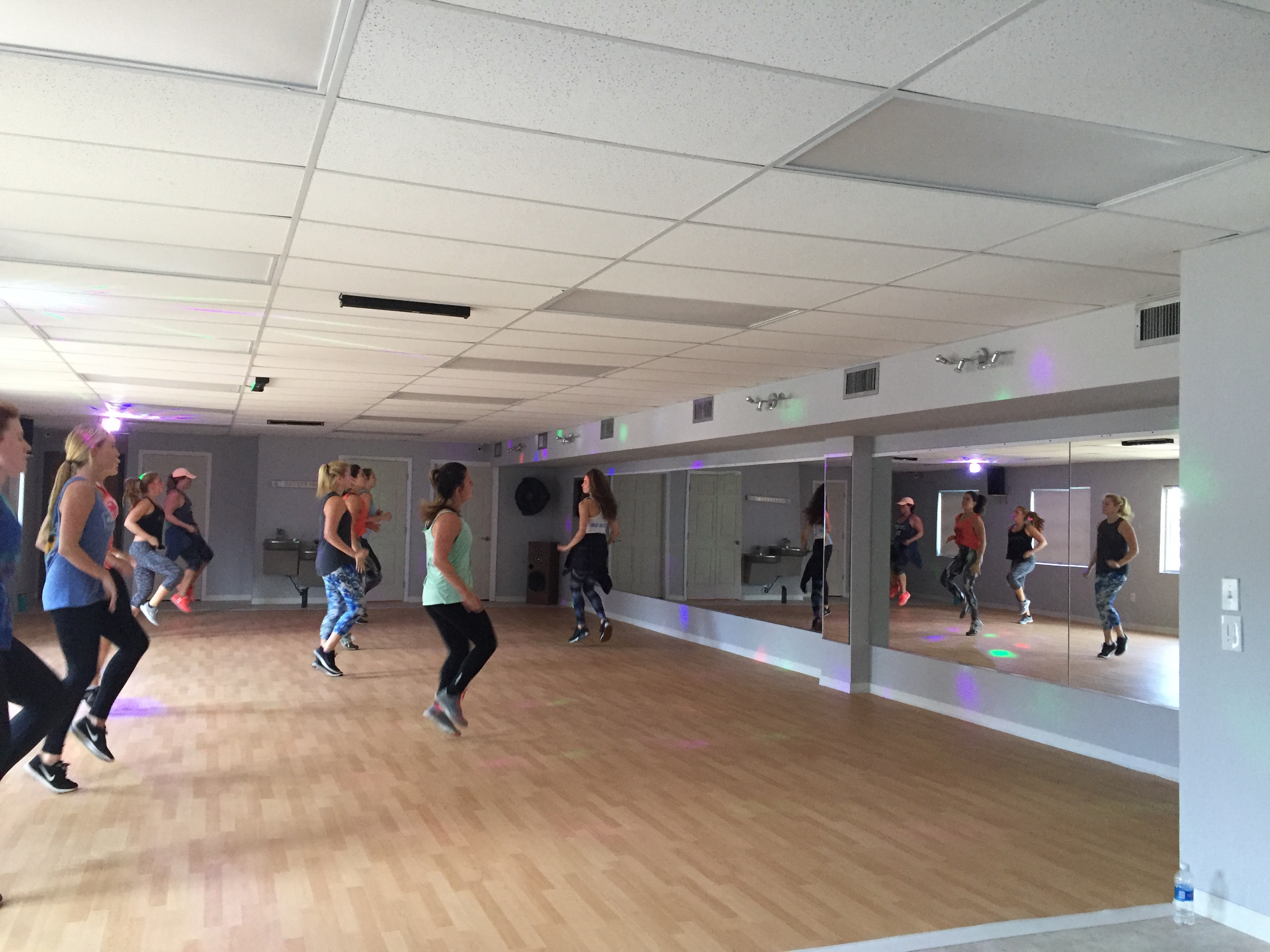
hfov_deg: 61.7
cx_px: 635
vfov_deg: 48.2
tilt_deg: +2.9
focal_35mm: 29
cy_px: 476
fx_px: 1064
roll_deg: -0.3
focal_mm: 4.15
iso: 160
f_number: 2.2
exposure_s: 1/30
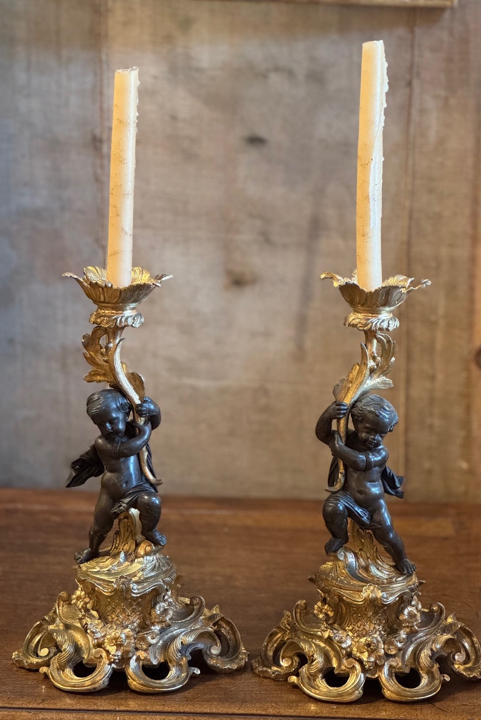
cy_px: 364
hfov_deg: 16.9
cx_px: 250
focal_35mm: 81
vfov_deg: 25.1
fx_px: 1623
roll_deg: -1.6
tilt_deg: -12.9
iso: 640
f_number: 2.8
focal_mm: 9
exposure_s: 1/50
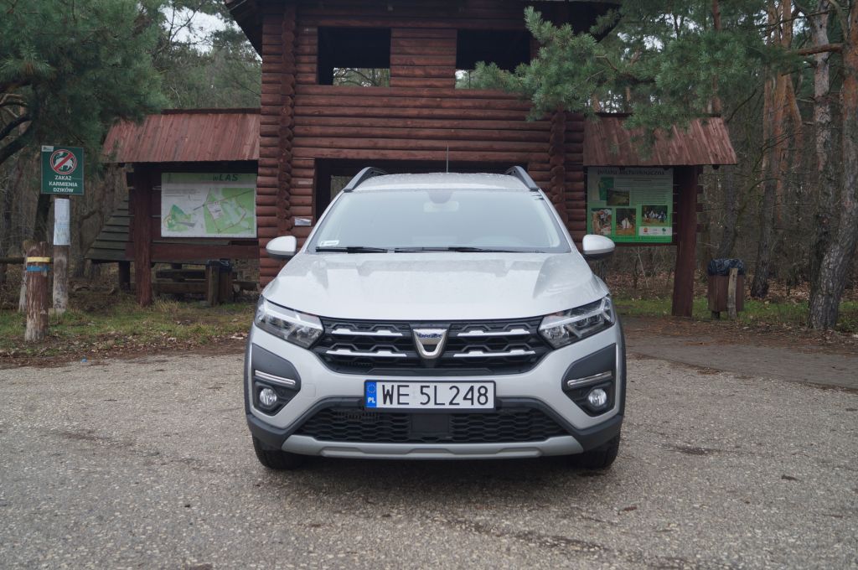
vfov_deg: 36.8
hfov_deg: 53.2
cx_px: 429
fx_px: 857
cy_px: 285
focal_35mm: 36
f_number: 4
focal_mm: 24
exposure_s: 1/60
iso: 100
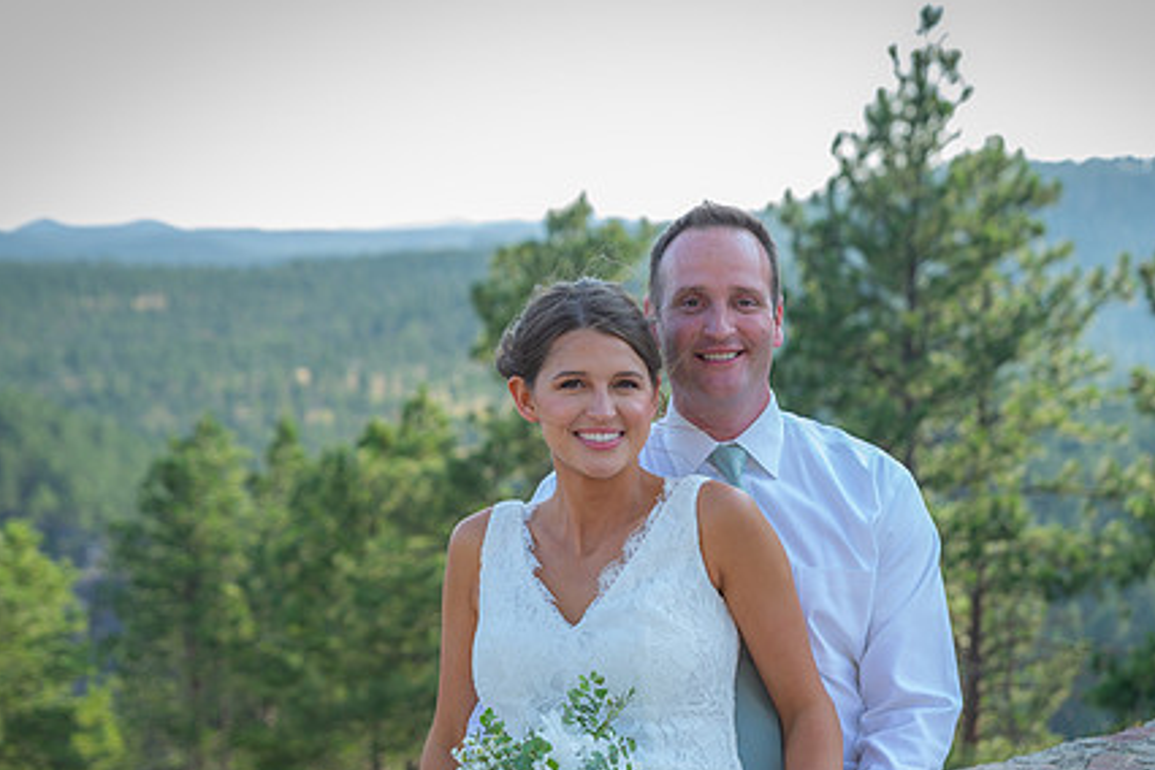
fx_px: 2534
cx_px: 656
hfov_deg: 25.7
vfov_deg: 17.3
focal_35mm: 79
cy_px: 484
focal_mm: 58
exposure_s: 1/320
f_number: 3.5
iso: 200
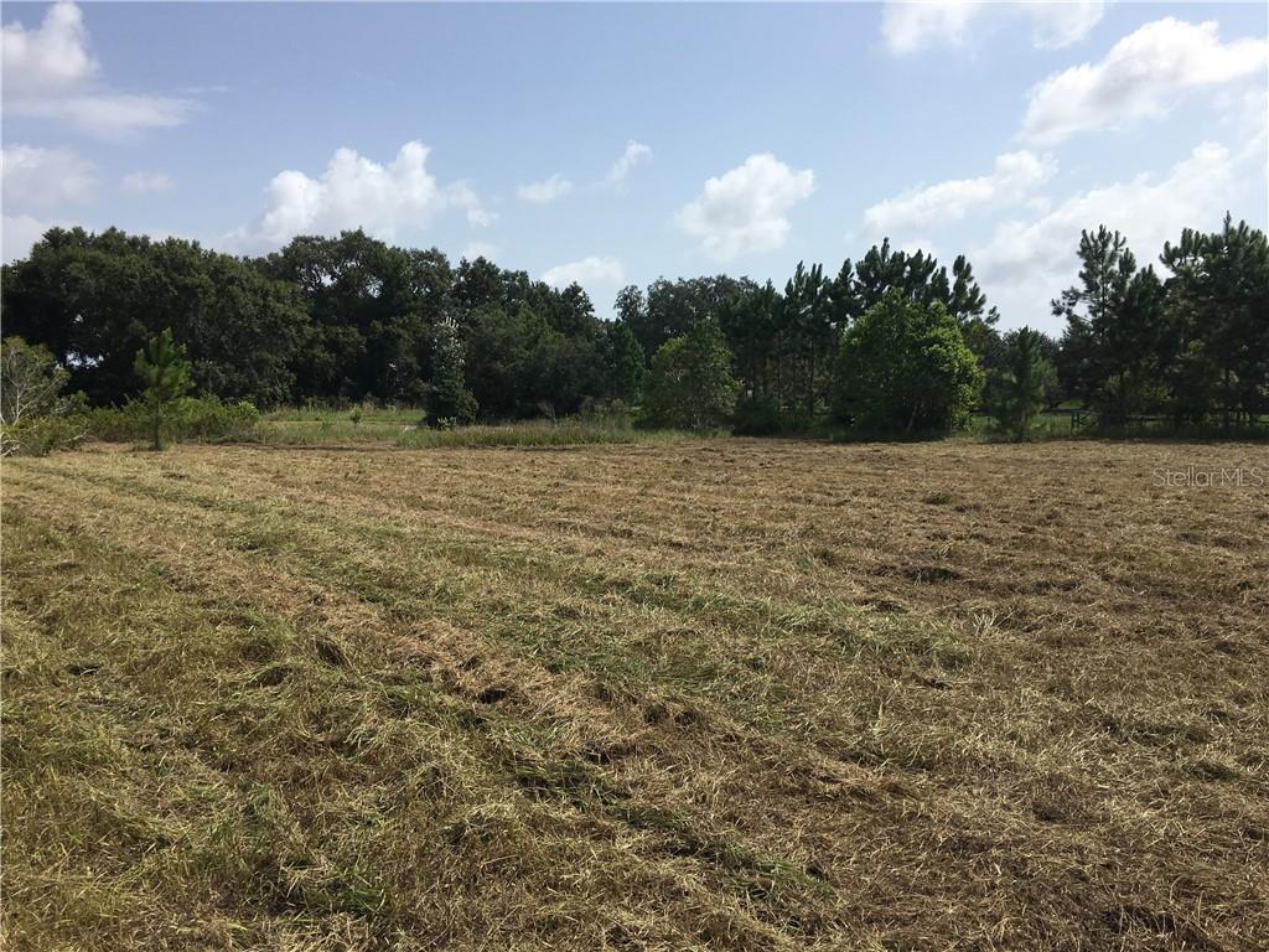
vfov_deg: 48.2
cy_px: 476
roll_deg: -0.2
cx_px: 634
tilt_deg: -0.9
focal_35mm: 29
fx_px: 1063
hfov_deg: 61.7
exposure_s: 1/2404
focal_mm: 4.15
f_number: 2.2
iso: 25
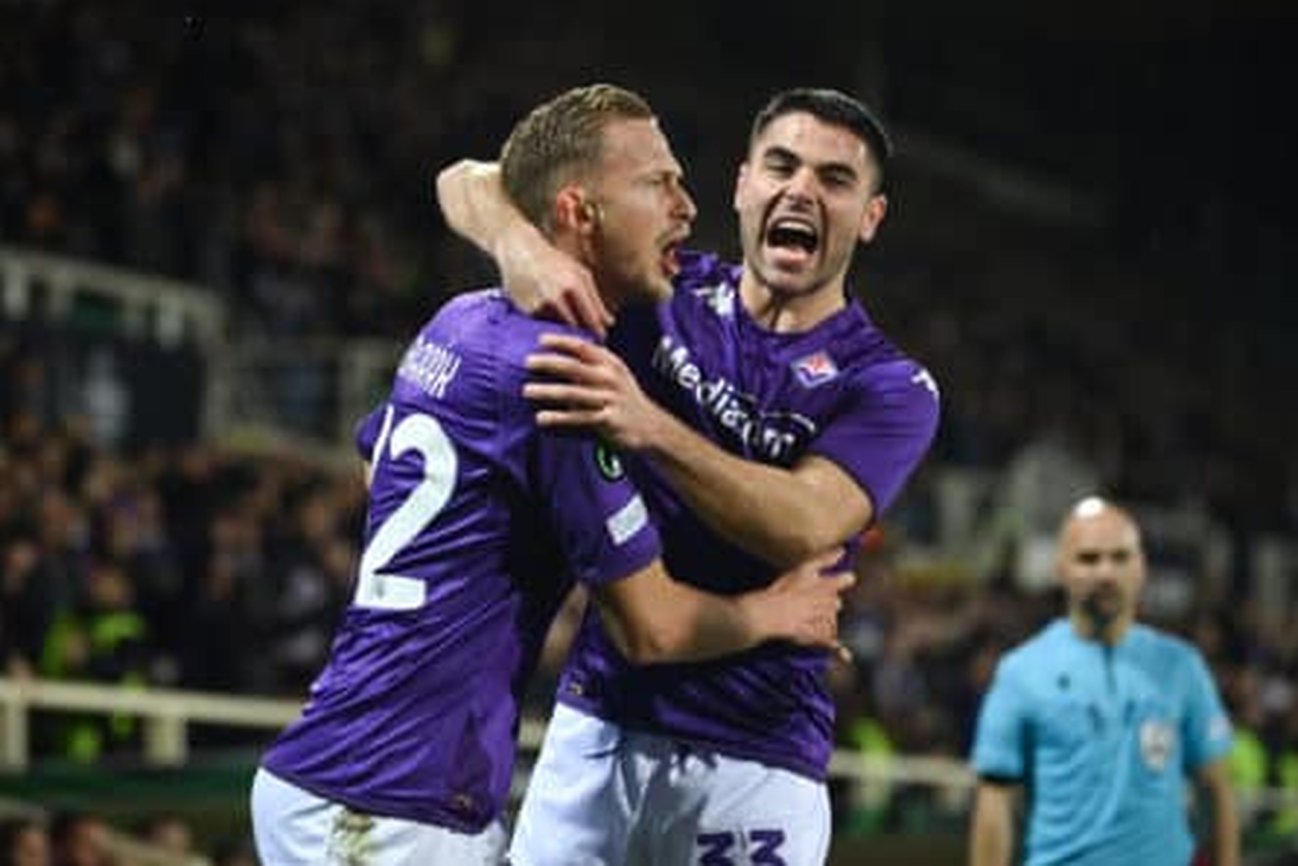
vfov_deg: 7.6
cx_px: 653
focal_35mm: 182
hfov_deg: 11.3
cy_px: 432
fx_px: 6564
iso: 2000
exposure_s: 1/1600
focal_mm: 180
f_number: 4
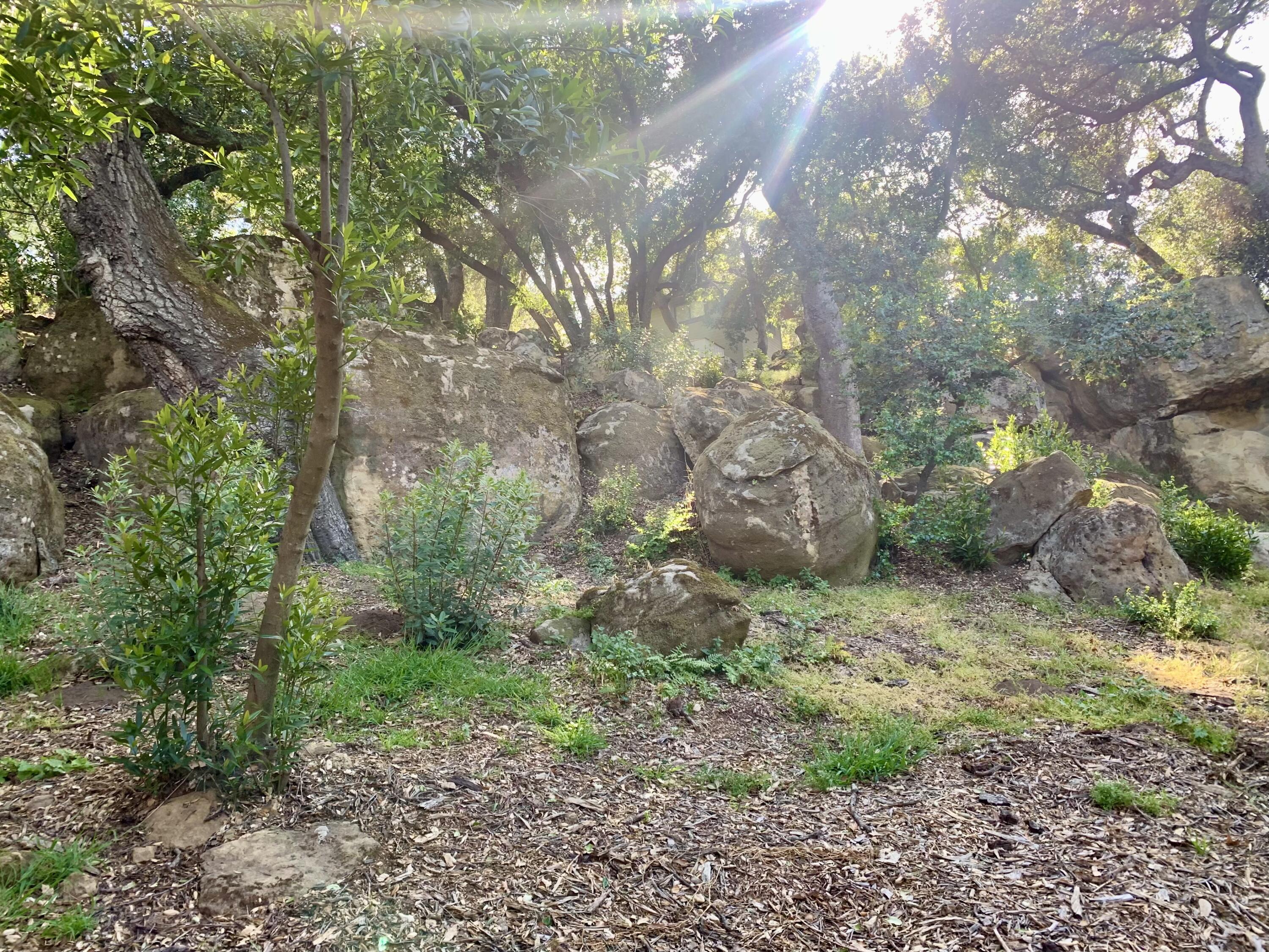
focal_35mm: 26
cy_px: 476
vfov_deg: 53.1
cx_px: 634
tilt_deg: +11.6
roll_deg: +4.5
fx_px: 953
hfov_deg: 67.3
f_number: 1.8
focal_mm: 4.25
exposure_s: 1/122
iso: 40
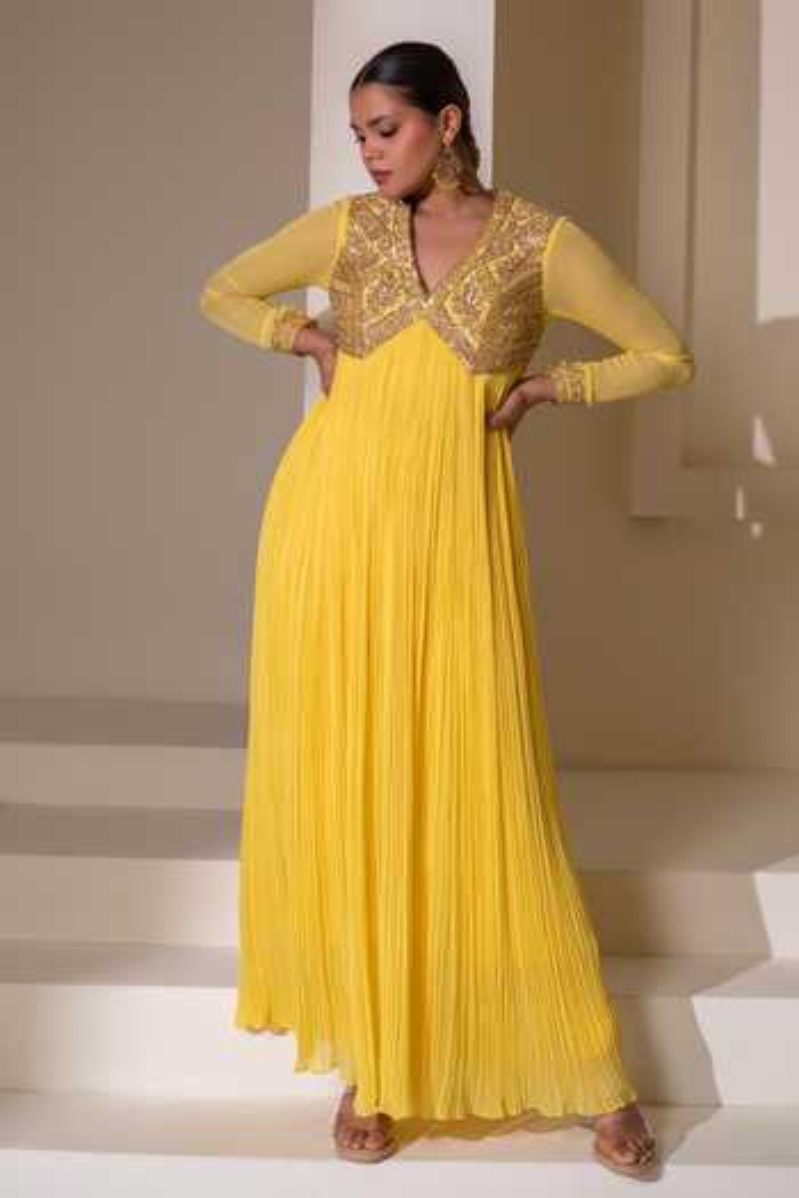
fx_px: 1664
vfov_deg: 39.6
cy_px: 599
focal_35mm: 50
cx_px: 400
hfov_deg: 27.0
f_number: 2.8
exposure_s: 1/250
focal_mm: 50
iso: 400
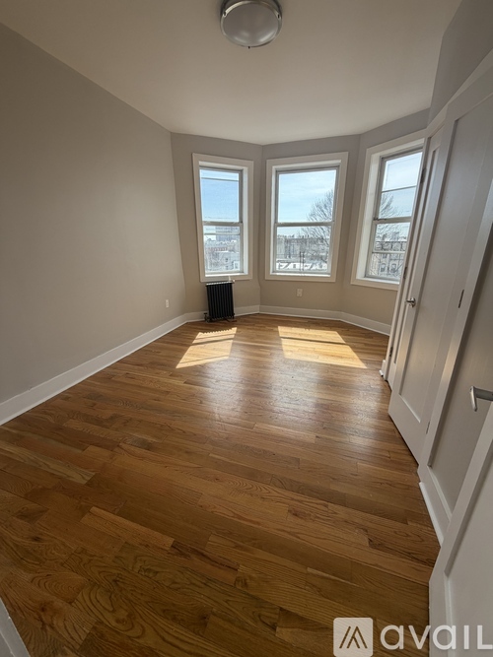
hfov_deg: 85.7
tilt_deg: -17.3
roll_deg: +0.6
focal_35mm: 14
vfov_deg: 102.1
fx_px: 266
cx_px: 246
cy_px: 328
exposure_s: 1/285
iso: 50
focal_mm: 2.22
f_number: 2.2
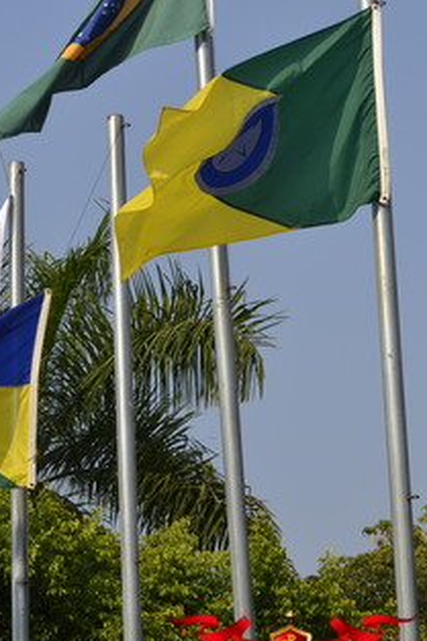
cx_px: 112
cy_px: 244
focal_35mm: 123
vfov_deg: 16.6
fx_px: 2191
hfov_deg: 11.1
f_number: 9
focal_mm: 52
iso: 100
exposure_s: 1/320
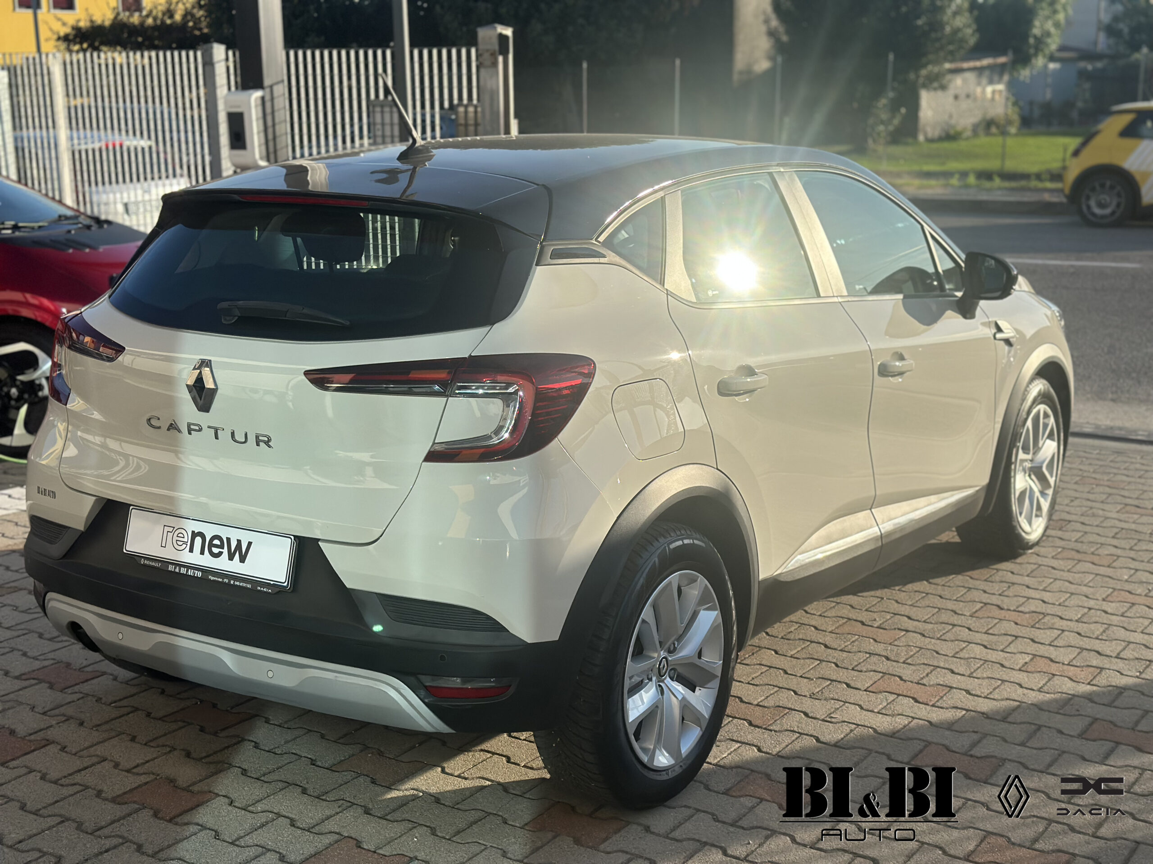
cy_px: 432
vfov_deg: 30.3
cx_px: 576
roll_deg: +0.4
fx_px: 1599
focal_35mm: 48
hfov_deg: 39.7
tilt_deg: -13.3
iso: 100
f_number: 1.78
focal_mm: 6.86
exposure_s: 1/5556
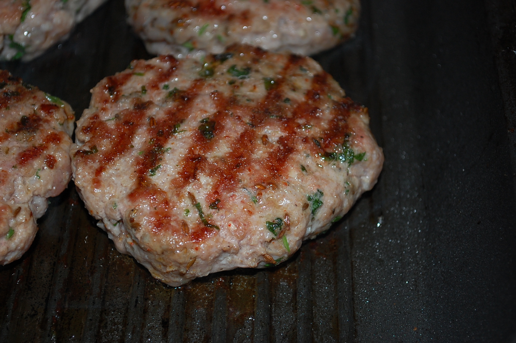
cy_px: 172
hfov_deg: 24.6
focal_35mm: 82
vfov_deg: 16.5
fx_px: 1181
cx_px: 258
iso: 400
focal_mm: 55
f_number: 5.6
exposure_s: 1/60
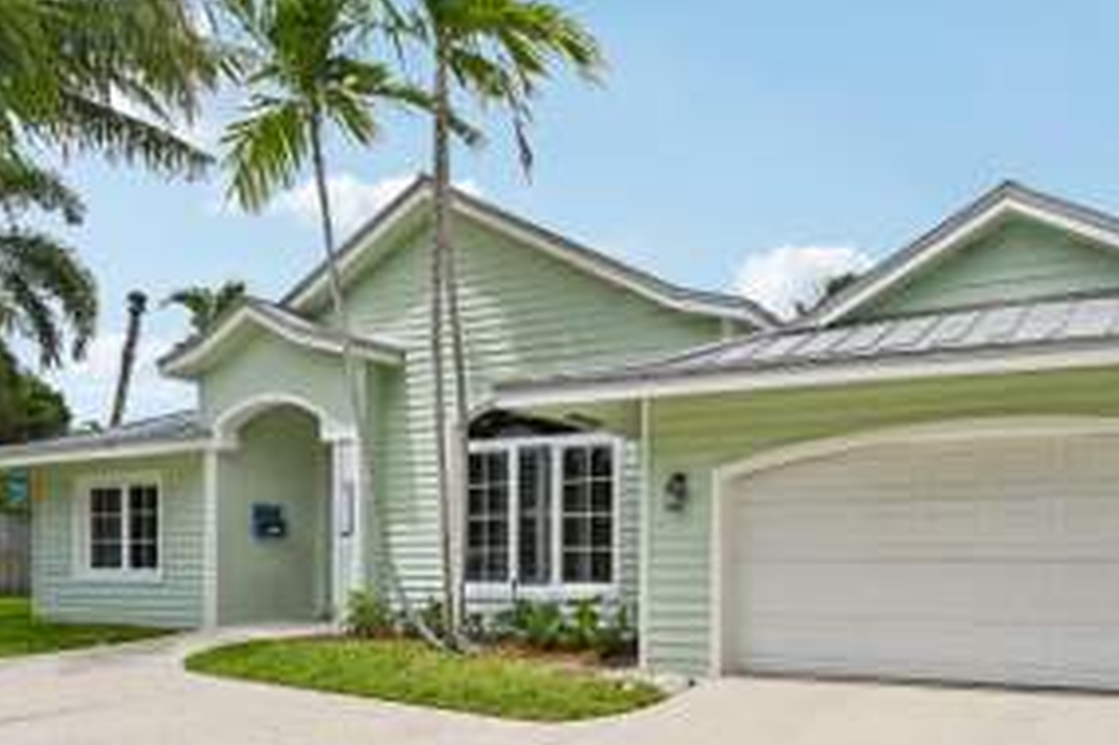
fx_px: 839
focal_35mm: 27
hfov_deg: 64.1
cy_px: 499
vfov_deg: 47.1
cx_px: 816
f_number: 8
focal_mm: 16
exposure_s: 1/6400
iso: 1250
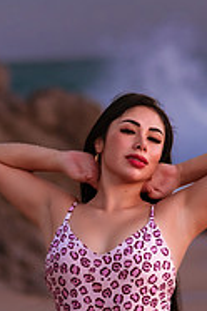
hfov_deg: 9.8
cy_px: 234
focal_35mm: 140
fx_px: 1207
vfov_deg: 14.6
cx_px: 110
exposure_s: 1/80
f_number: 1.4
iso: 1600
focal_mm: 58
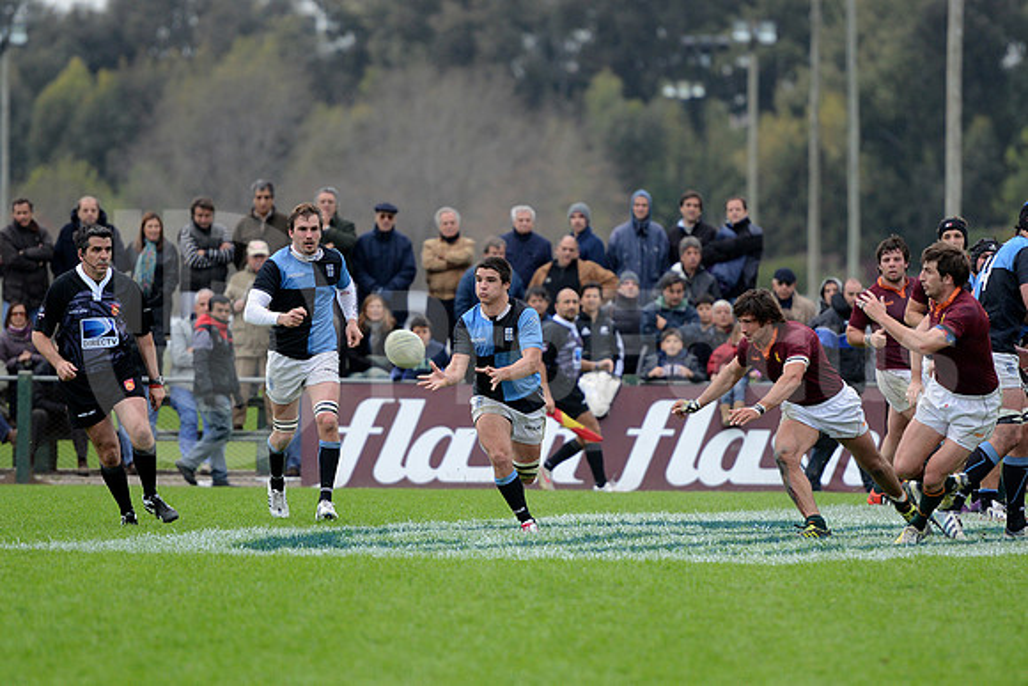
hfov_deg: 10.3
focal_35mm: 200
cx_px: 514
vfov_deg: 6.9
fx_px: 5712
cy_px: 343
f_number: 2.8
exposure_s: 1/500
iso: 800
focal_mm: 200
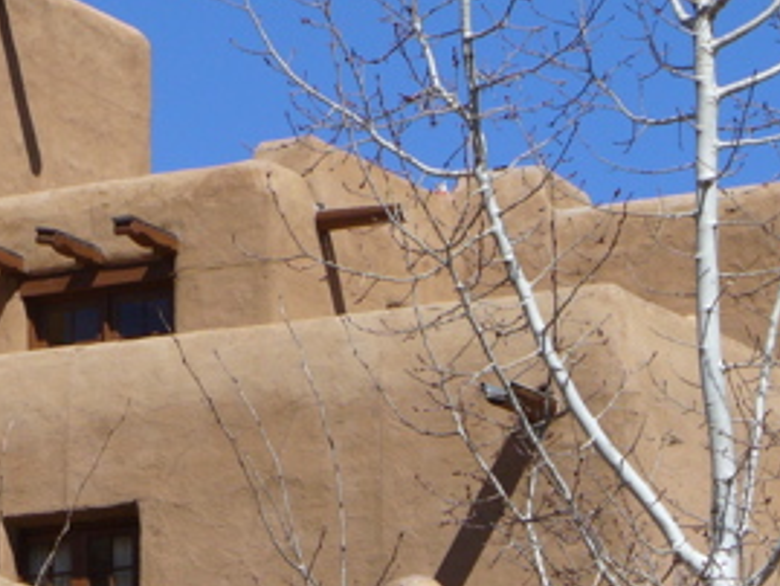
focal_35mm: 264
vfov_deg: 5.6
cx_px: 75
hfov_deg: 7.5
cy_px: 220
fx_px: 5951
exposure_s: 1/320
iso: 80
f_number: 7.2
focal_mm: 18.3
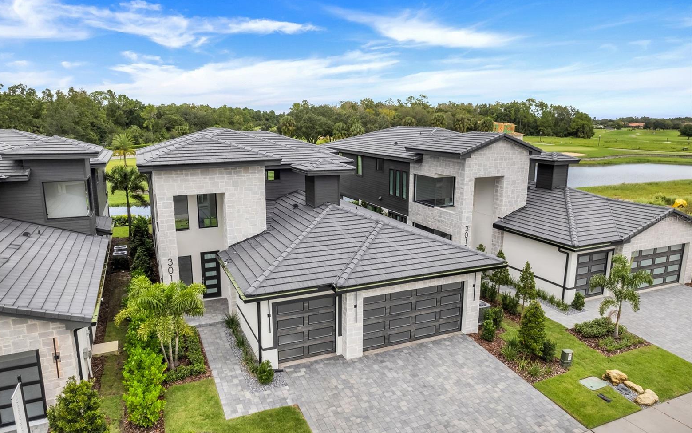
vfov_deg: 53.0
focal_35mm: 23
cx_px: 338
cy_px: 218
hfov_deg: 77.1
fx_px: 434
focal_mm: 8.38
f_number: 2.8
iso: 100
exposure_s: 1/80
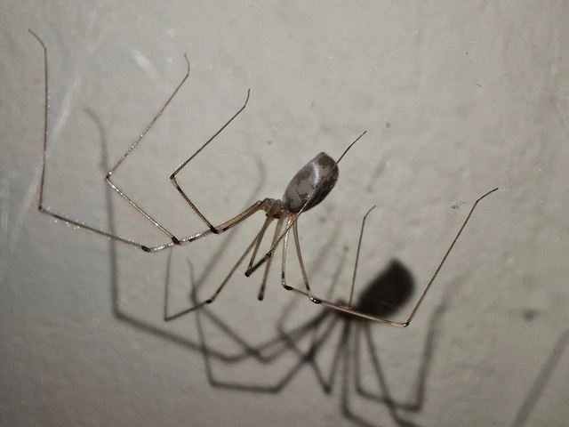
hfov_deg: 69.4
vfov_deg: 54.9
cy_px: 214
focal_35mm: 25
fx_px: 411
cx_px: 284
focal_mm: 2.13
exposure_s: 1/100
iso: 50
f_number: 2.4
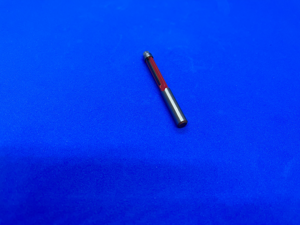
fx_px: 225
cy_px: 112
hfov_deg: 67.3
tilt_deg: -53.9
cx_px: 150
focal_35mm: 26
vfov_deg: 53.1
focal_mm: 5.1
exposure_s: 1/50
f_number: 1.6
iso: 100
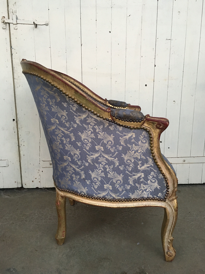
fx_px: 229
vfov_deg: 61.7
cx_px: 102
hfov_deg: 48.2
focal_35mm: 29
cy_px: 137
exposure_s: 1/33
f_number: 2.2
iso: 200
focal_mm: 4.15
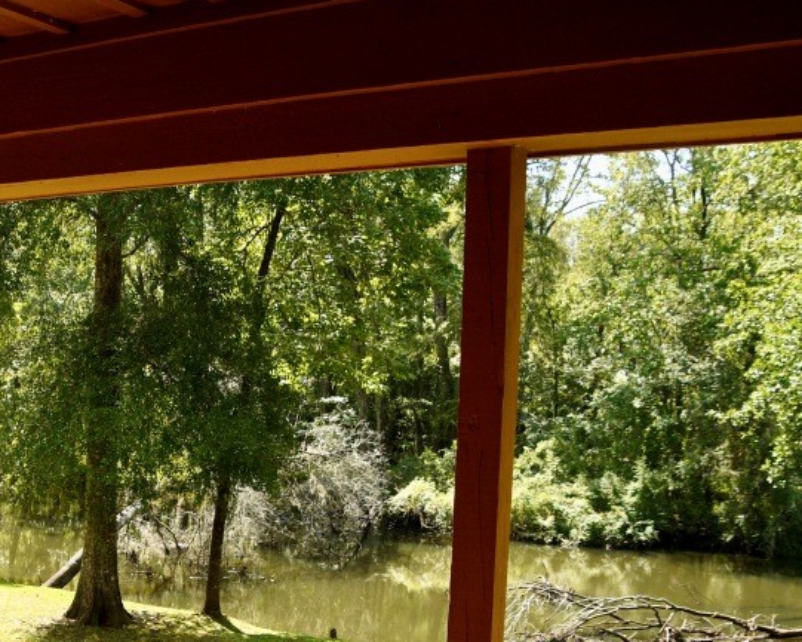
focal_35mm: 48
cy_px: 397
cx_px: 176
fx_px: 1140
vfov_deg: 31.3
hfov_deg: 37.6
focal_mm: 18
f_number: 6.3
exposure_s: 1/1250
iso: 1000
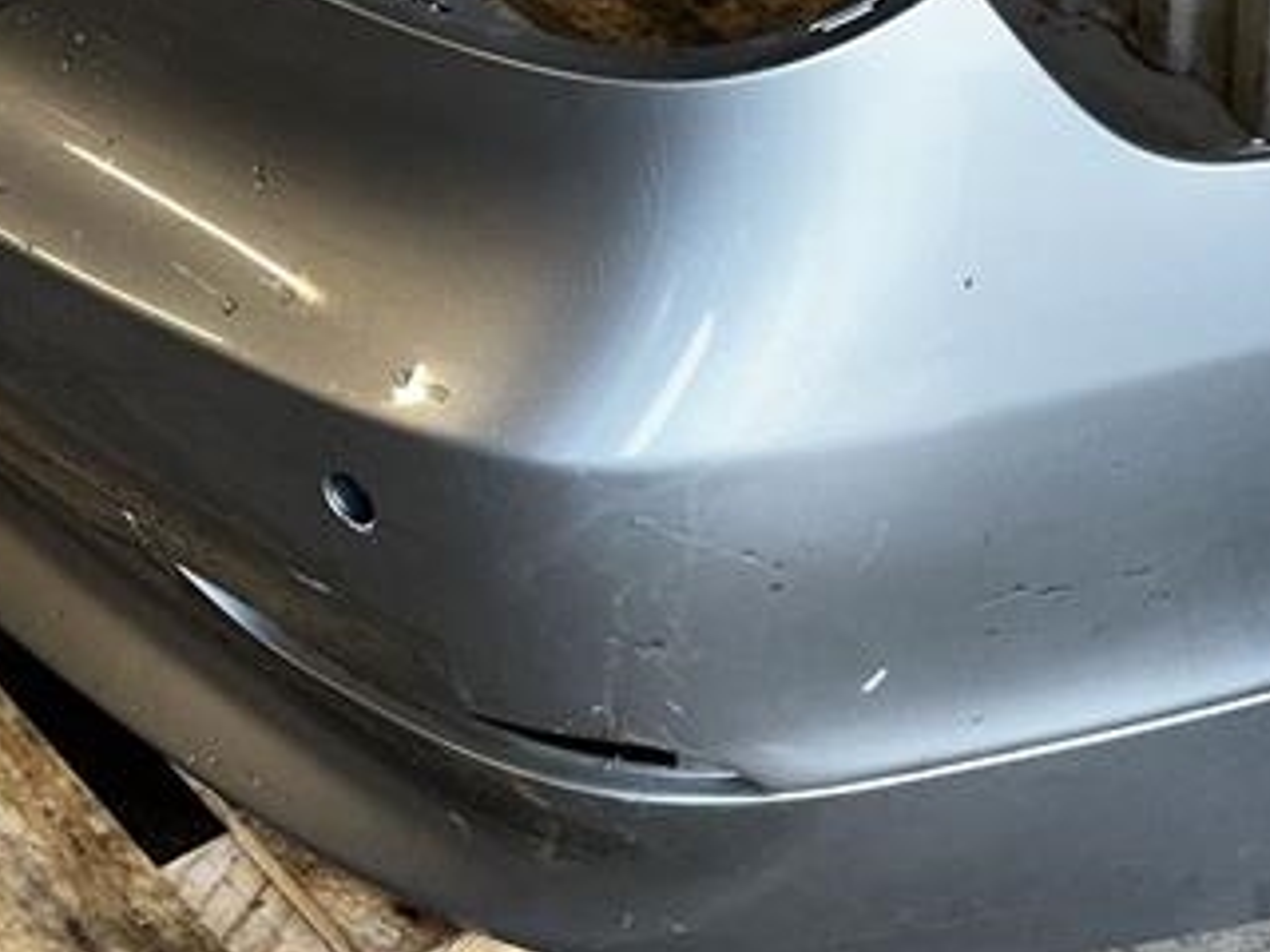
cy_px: 452
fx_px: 3522
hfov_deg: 20.0
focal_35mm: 96
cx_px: 1143
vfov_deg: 15.4
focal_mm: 6.86
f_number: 1.78
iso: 40
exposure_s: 1/49
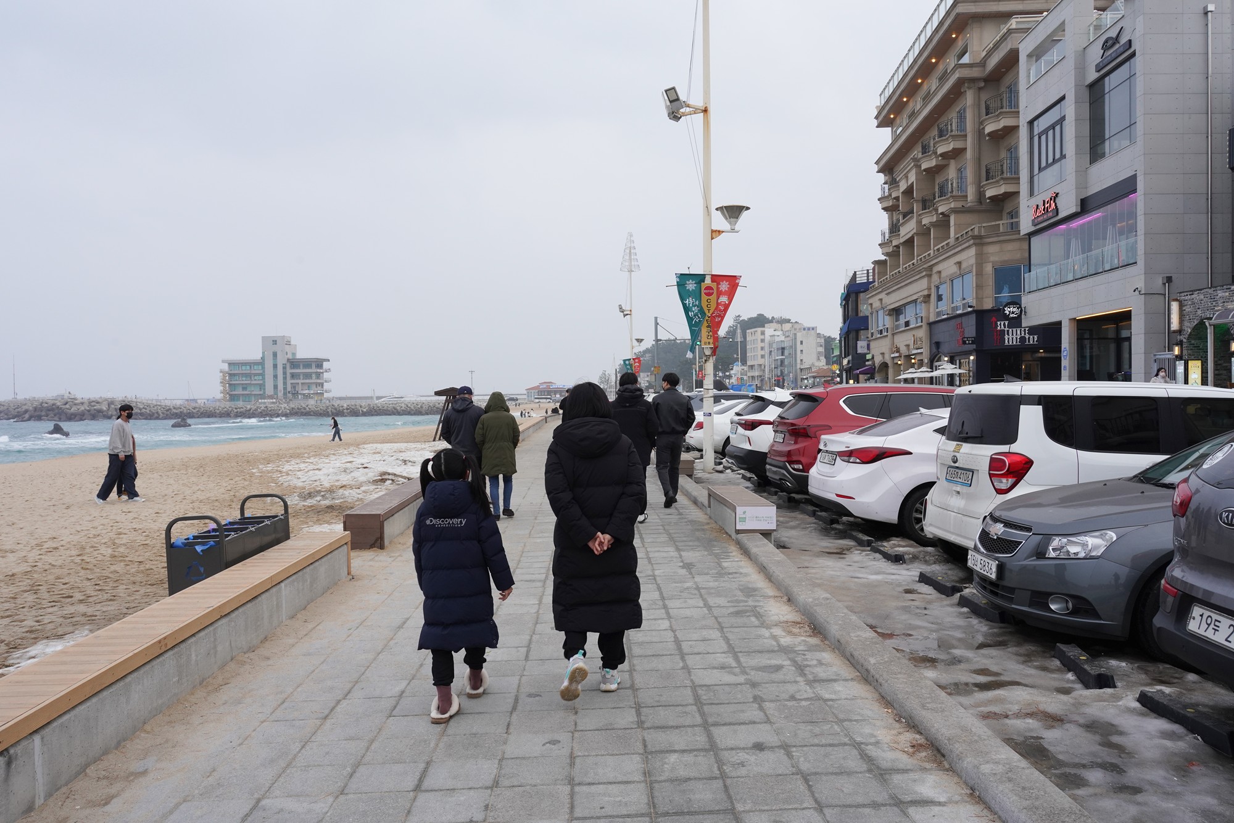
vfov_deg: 46.4
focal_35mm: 28
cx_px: 617
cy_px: 412
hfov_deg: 65.5
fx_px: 960
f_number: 13
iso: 800
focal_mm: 28
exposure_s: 1/100
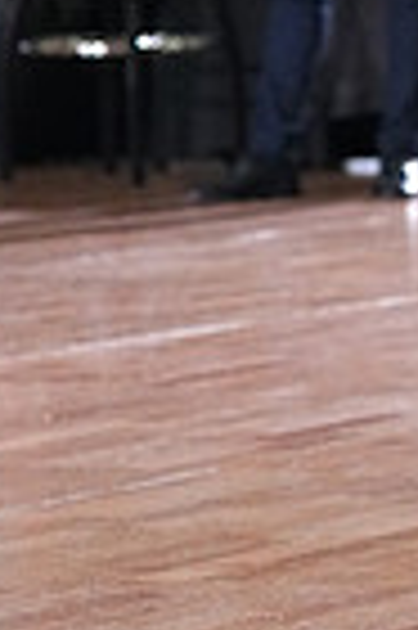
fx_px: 6442
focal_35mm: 369
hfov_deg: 3.7
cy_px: -243
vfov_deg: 5.6
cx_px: 802
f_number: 4.5
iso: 6400
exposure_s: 1/400
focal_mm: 89
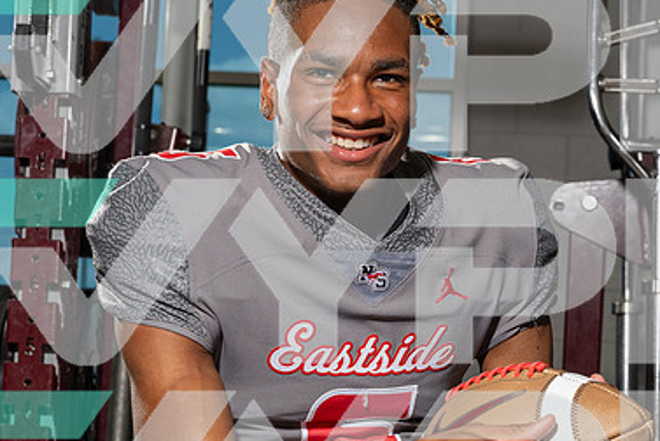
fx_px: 1890
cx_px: 382
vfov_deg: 13.3
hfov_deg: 19.8
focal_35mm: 103
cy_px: 272
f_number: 8
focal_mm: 67
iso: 320
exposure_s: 1/250
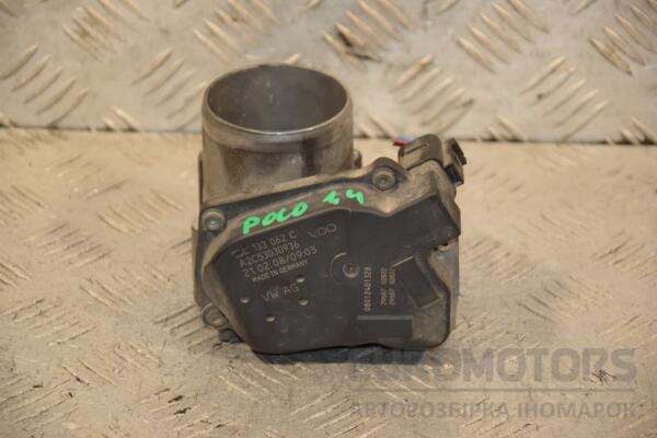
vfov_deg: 8.7
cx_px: 328
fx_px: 2874
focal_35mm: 158
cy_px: 219
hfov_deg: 13.0
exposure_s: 1/125
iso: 800
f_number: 5.6
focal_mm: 105
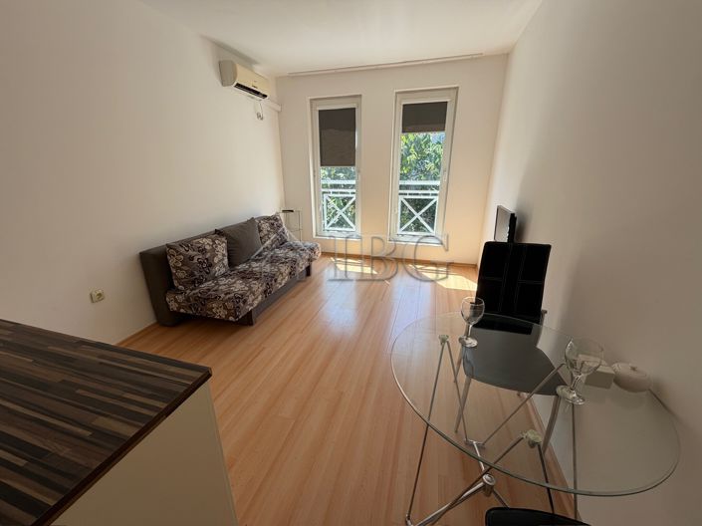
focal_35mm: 14
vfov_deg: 85.6
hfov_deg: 102.1
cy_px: 263
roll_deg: +0.6
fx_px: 284
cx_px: 351
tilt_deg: -17.4
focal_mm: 2.22
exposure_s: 1/157
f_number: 2.2
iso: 40
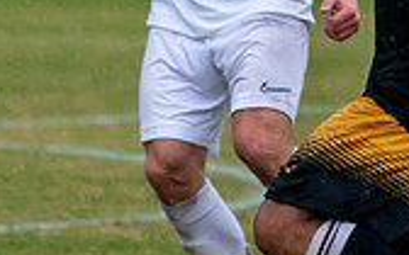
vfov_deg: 0.8
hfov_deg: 1.3
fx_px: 17534
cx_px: 792
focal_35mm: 1573
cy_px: -182
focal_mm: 315
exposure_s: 1/1000
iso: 3200
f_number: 5.6
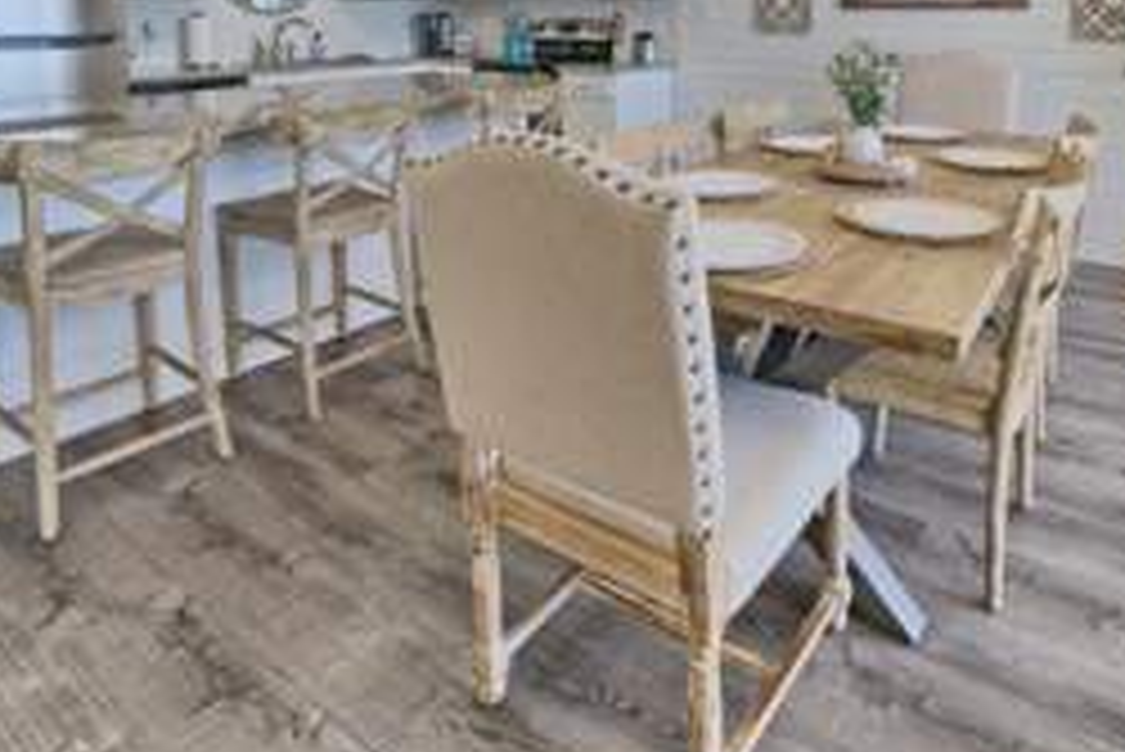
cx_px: 688
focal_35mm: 23
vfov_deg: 49.7
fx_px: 719
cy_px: 90
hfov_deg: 75.0
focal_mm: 12
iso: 500
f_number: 8
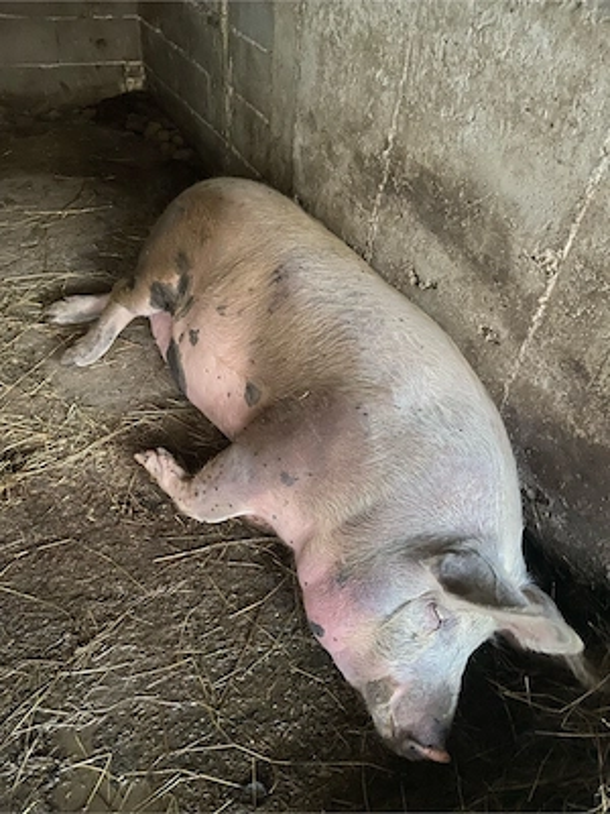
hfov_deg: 53.1
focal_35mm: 26
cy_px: 407
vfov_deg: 67.3
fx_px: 611
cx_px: 305
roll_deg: +0.8
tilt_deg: -40.4
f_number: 1.8
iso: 500
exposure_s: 1/13
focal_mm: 4.25
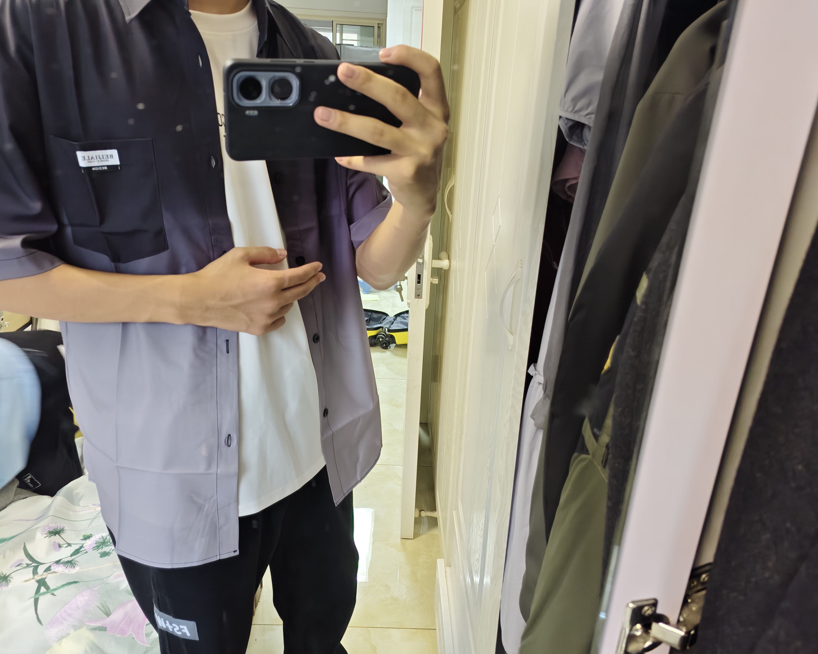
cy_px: 326
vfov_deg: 58.8
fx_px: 581
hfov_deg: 70.3
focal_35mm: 24
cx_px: 414
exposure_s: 1/50
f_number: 1.88
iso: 765
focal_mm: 5.56
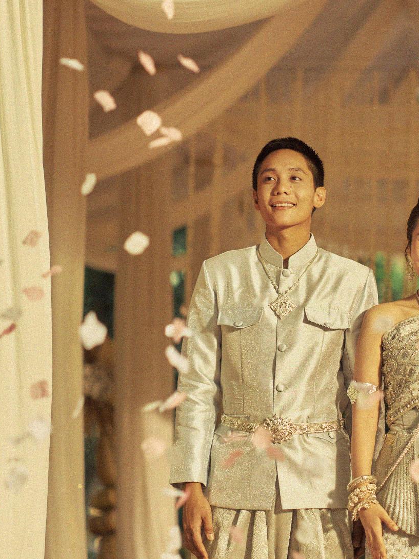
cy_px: 232
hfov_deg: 8.7
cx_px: 377
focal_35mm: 169
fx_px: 2729
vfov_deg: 11.7
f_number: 1.7
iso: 160
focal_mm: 80
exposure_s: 1/500
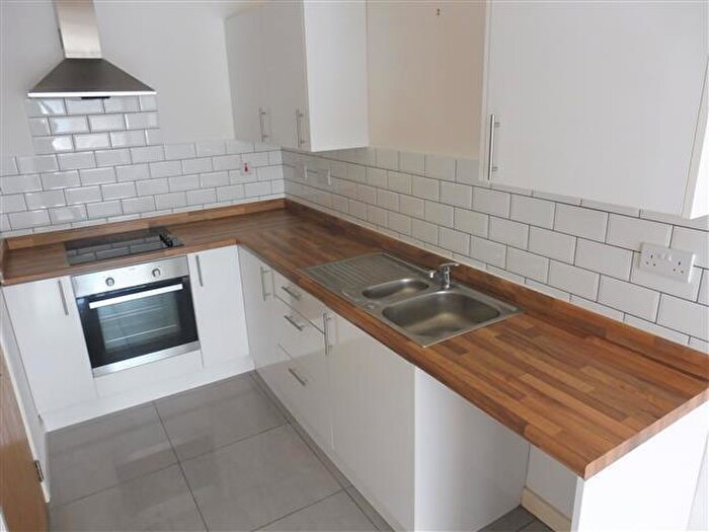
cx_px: 354
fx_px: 492
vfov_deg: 56.8
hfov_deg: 71.6
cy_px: 266
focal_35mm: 24
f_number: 3.3
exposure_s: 1/25
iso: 400
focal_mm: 4.3
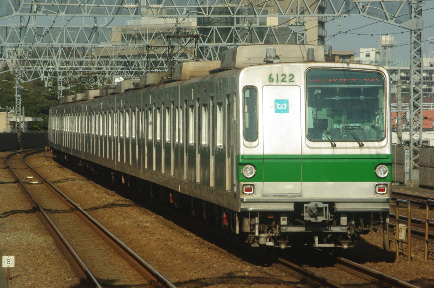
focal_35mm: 300
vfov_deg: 4.6
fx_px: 3614
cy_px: 144
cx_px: 217
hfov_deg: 6.9
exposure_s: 1/1000
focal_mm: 200
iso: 800
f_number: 13
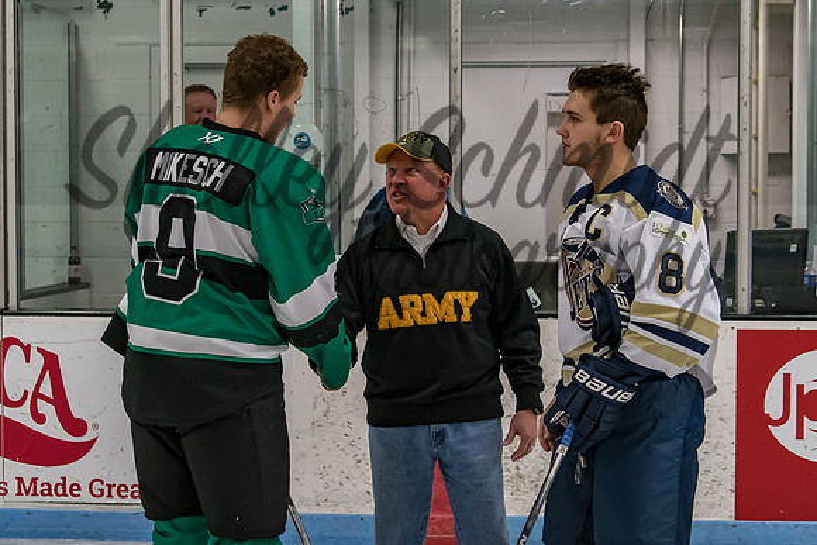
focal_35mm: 79
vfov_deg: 17.4
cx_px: 415
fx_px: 1785
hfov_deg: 25.8
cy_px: 255
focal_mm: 44
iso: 2000
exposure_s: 1/320
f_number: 4.5
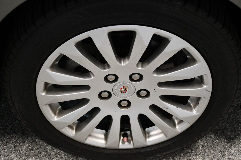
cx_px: 120
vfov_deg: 23.8
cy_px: 80
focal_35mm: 57
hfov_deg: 35.1
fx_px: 381
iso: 2200
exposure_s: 1/125
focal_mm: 38
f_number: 4.2
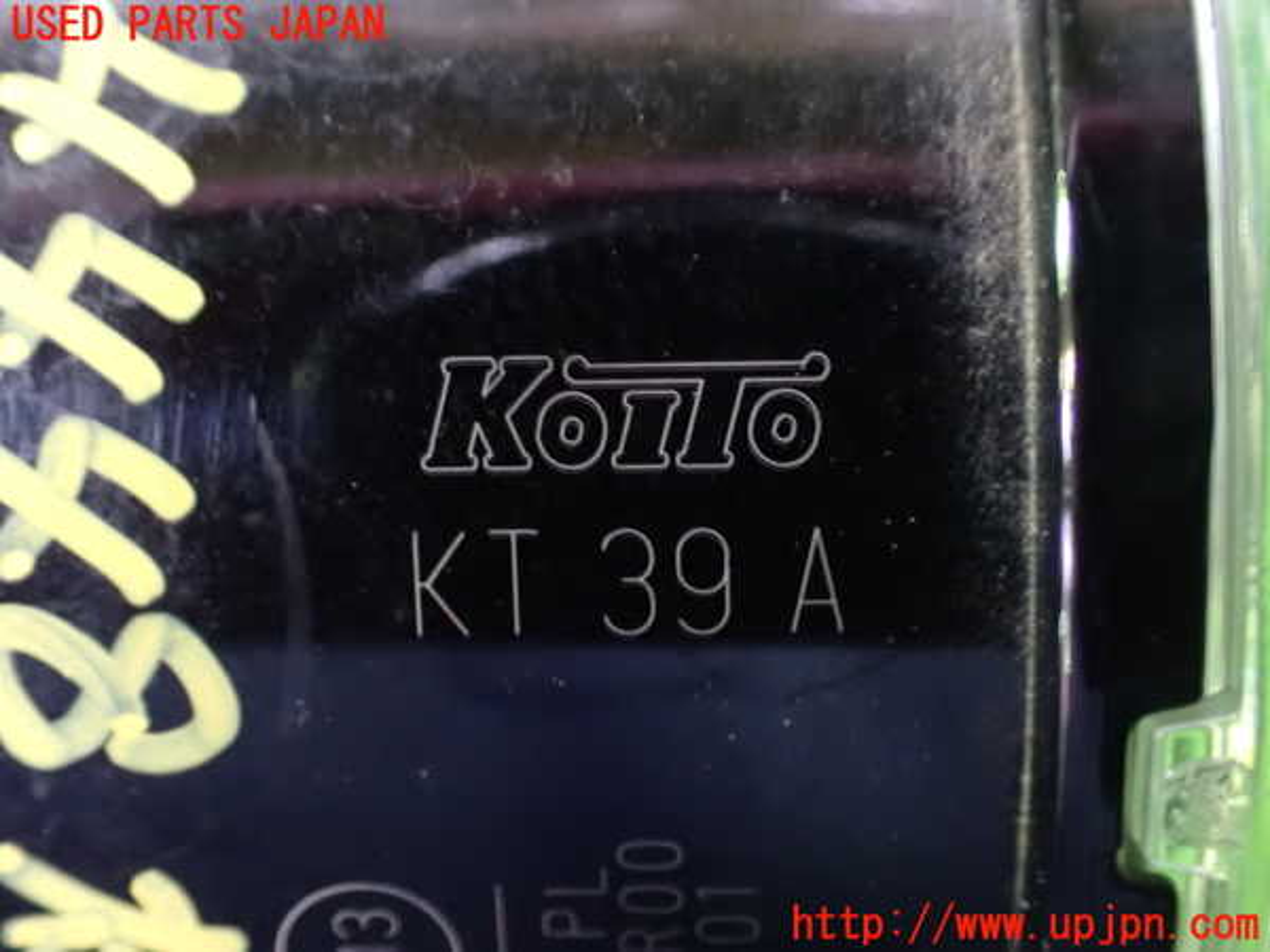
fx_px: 1614
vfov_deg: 32.9
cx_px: 635
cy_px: 476
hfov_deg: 42.9
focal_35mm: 44
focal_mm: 7.84
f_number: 2.9
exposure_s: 1/8
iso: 1600
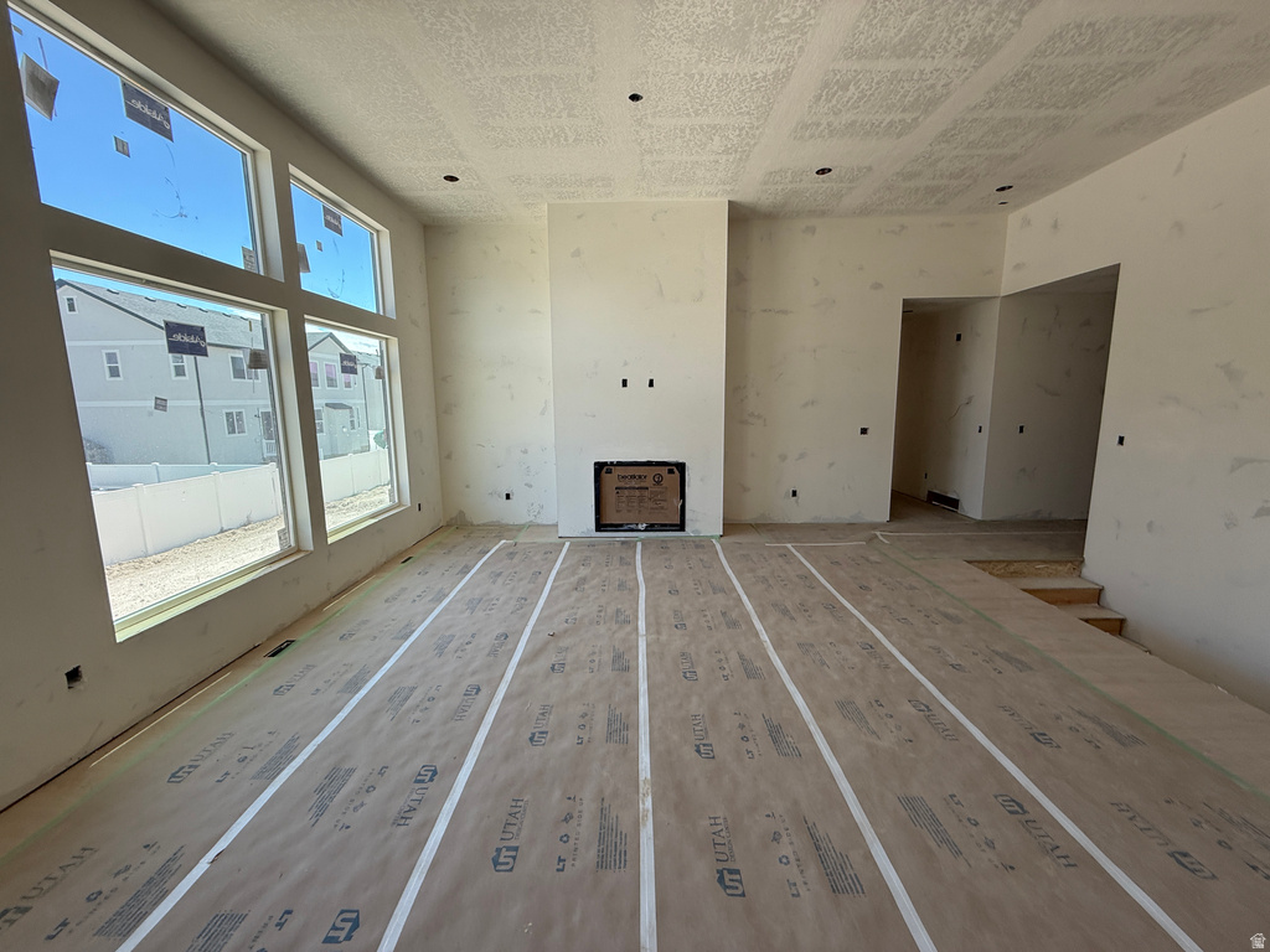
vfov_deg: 85.7
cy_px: 476
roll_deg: +1.3
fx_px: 514
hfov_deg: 102.1
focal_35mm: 14
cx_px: 635
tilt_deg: -8.1
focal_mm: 2.22
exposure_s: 1/246
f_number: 2.2
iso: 64
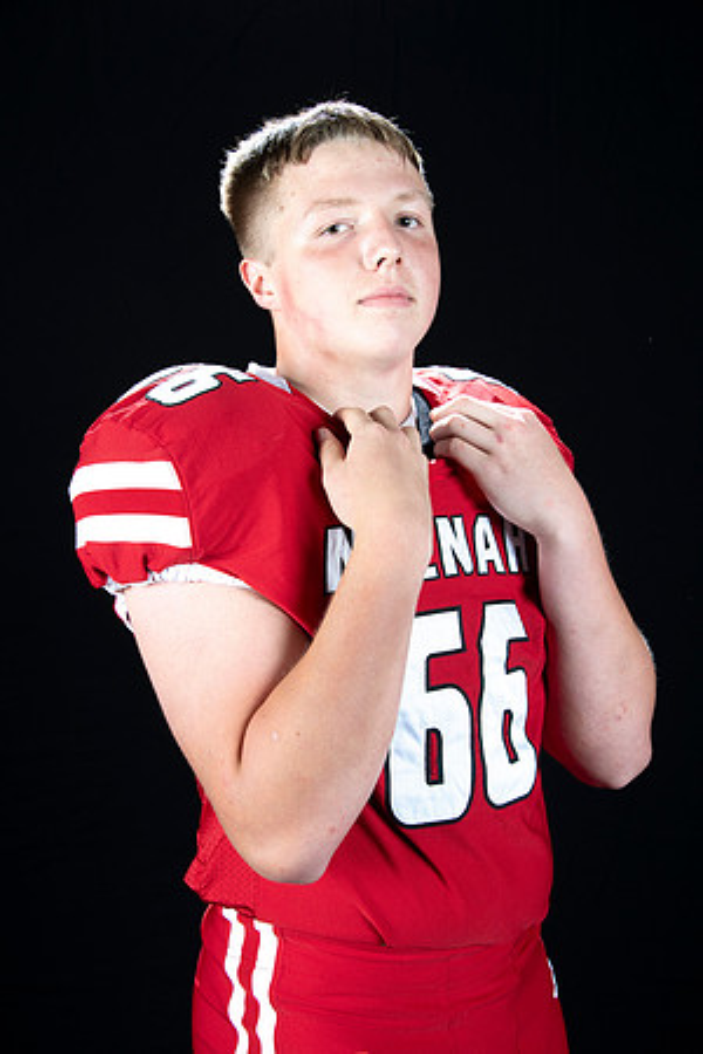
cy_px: 527
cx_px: 352
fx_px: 1640
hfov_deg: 24.2
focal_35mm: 56
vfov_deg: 35.6
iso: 320
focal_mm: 56
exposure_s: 1/160
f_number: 9
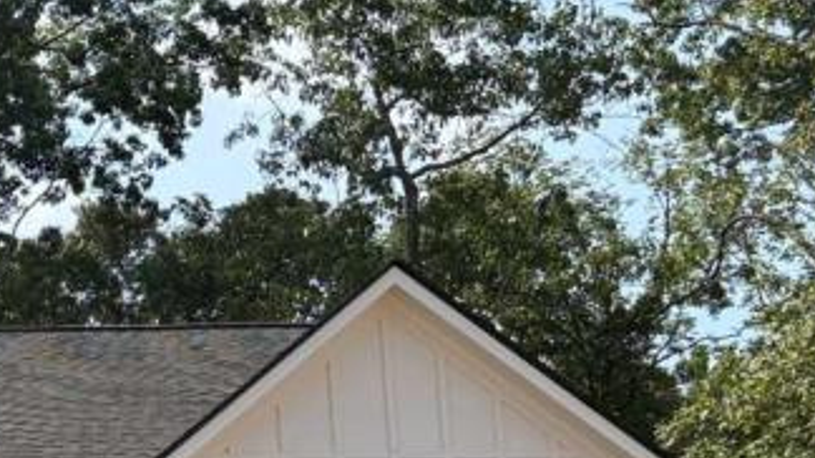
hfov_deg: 18.5
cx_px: -340
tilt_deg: +10.6
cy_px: 808
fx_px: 2268
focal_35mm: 105
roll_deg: +1.4
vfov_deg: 10.8
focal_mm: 5.96
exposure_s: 1/4608
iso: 64
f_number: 1.6
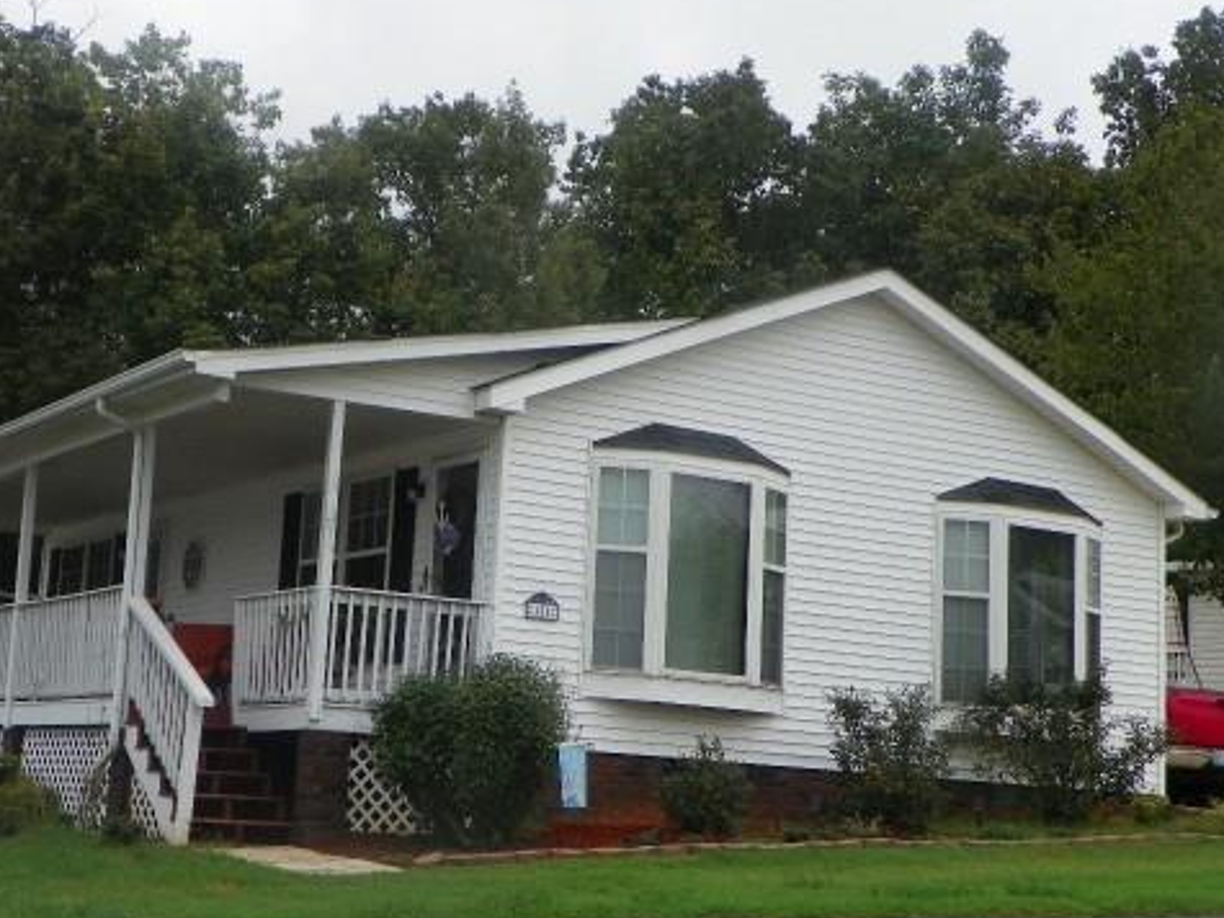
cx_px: 454
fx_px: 2192
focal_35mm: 62
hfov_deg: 31.1
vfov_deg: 23.6
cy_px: 498
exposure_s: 1/400
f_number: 4
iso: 64
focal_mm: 8.2
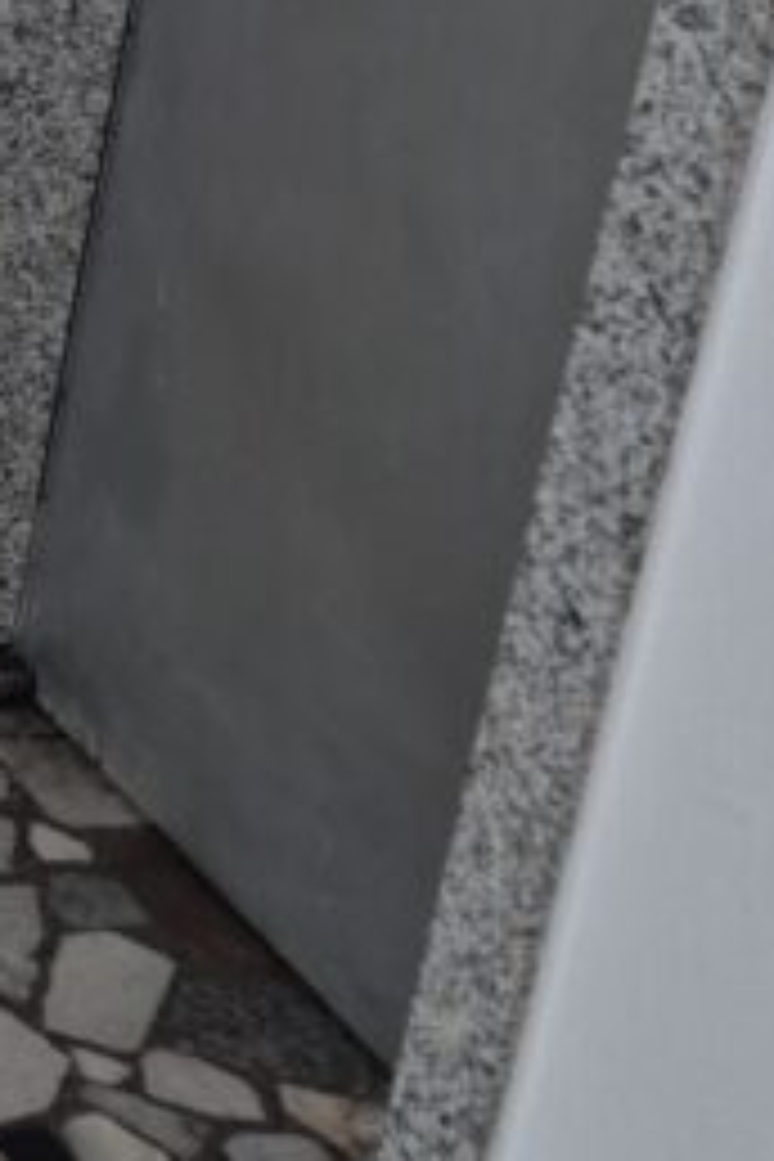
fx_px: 3064
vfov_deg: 21.0
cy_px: 122
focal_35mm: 95
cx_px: -814
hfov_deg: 12.5
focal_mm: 5.4
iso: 200
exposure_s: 1/120
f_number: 1.8
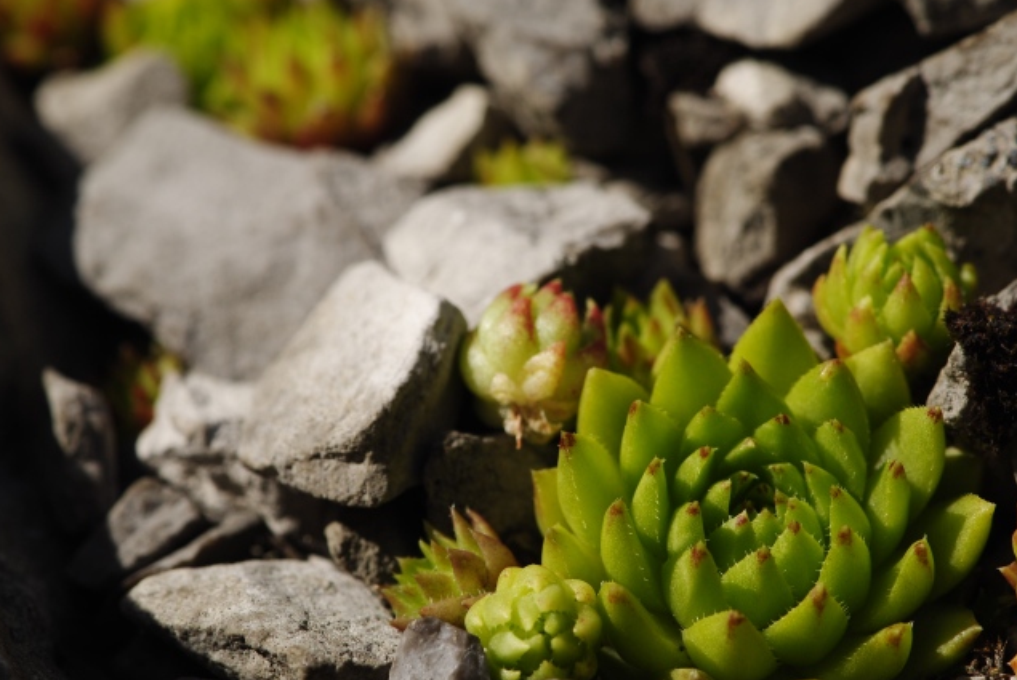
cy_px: 395
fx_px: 4543
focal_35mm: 161
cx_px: 546
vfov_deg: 8.6
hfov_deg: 12.8
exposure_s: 1/320
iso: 100
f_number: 9
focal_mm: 85
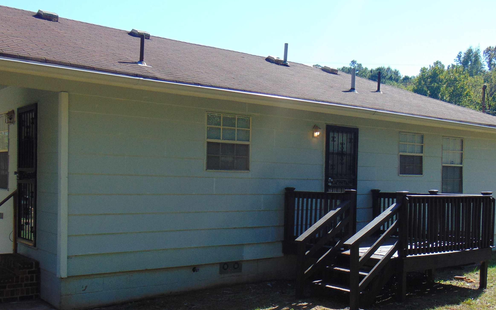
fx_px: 568
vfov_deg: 30.4
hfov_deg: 47.2
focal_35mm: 42
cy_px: 203
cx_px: 249
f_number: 3.1
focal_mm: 5.4
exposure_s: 1/640
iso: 80
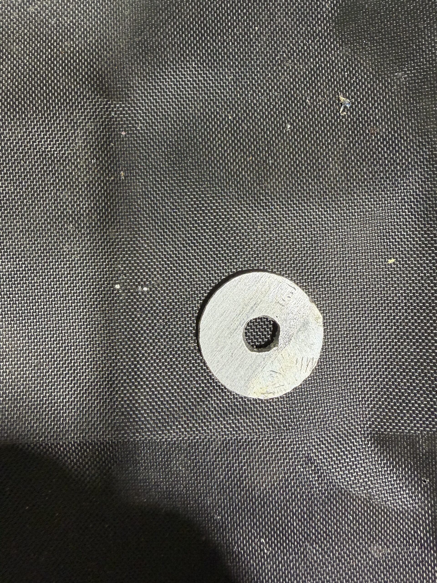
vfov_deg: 71.6
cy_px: 292
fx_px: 404
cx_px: 218
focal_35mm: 24
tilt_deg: -87.4
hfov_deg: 56.8
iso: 320
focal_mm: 2.22
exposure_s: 1/121
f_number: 2.2
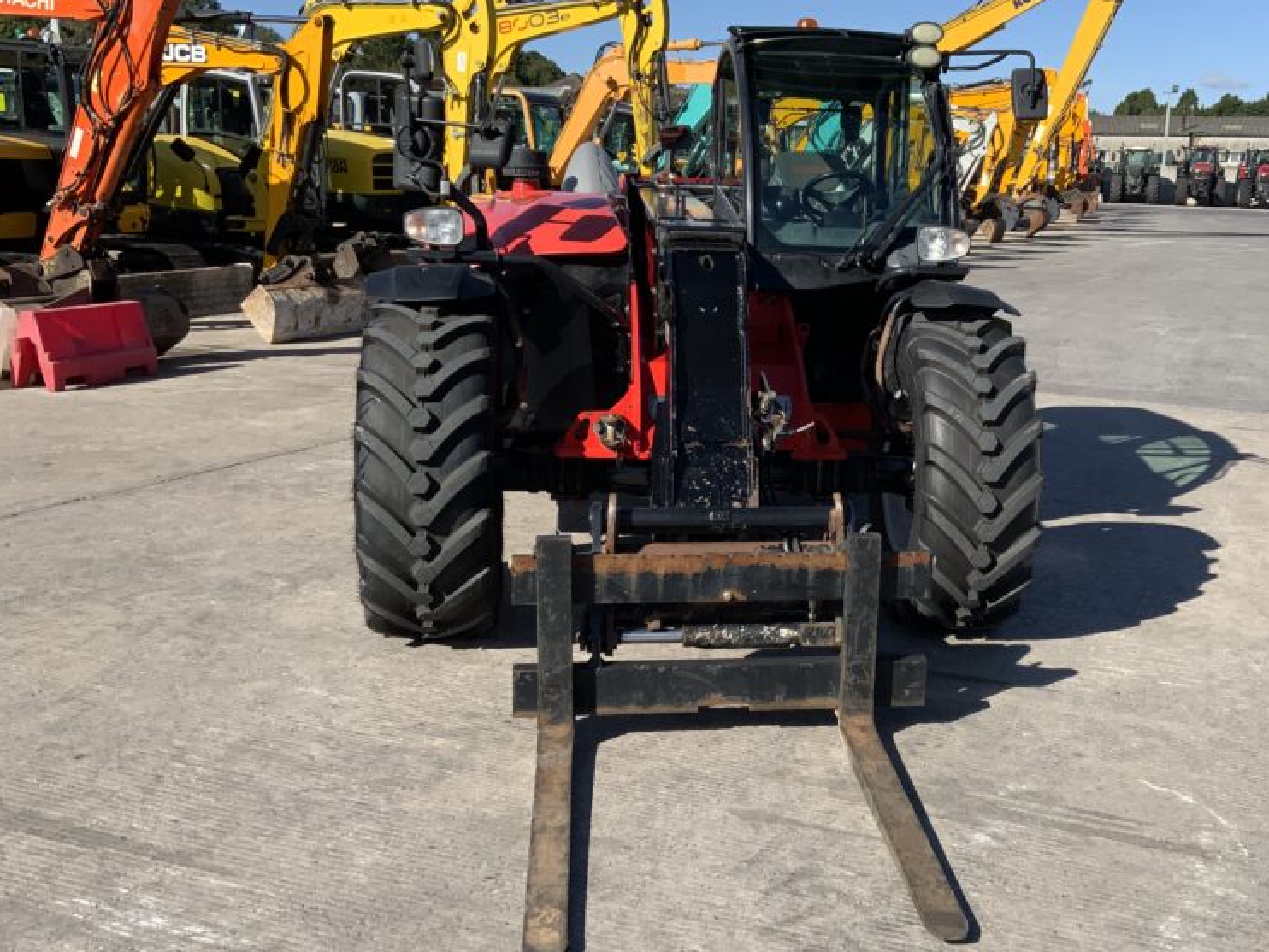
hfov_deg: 46.1
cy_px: 460
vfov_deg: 36.0
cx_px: 838
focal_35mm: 40
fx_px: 1467
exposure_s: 1/1786
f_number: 1.8
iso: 16
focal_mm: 3
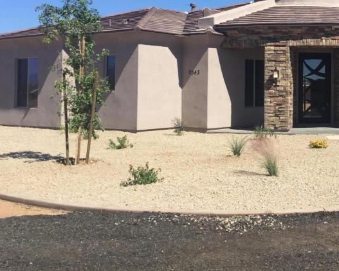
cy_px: 74
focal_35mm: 55
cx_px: 306
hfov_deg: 32.4
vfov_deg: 27.3
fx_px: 552
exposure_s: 1/2198
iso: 32
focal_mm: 4.15
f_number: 2.2
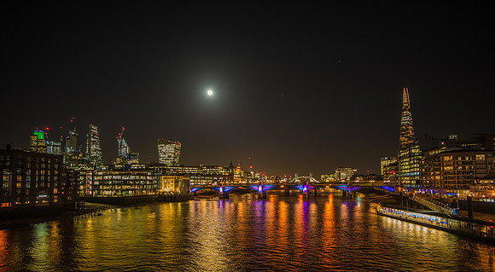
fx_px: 289
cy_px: 165
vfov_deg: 50.1
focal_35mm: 22
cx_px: 248
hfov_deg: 81.2
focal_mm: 21
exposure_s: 1
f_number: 3.8
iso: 500
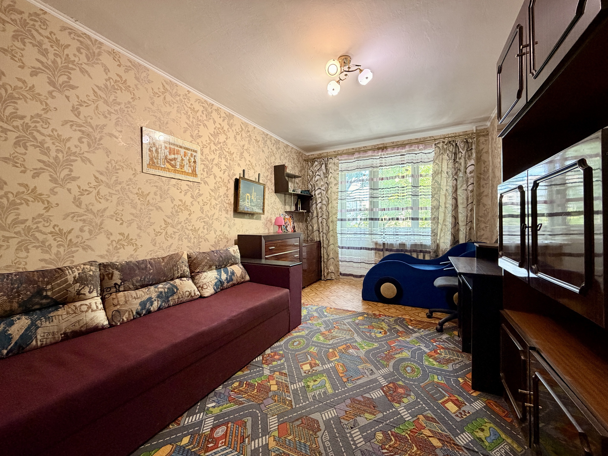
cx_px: 304
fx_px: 246
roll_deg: +0.5
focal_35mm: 14
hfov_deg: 102.1
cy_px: 228
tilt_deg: -0.1
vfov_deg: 85.7
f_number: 2.2
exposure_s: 1/50
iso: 320
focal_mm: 2.22
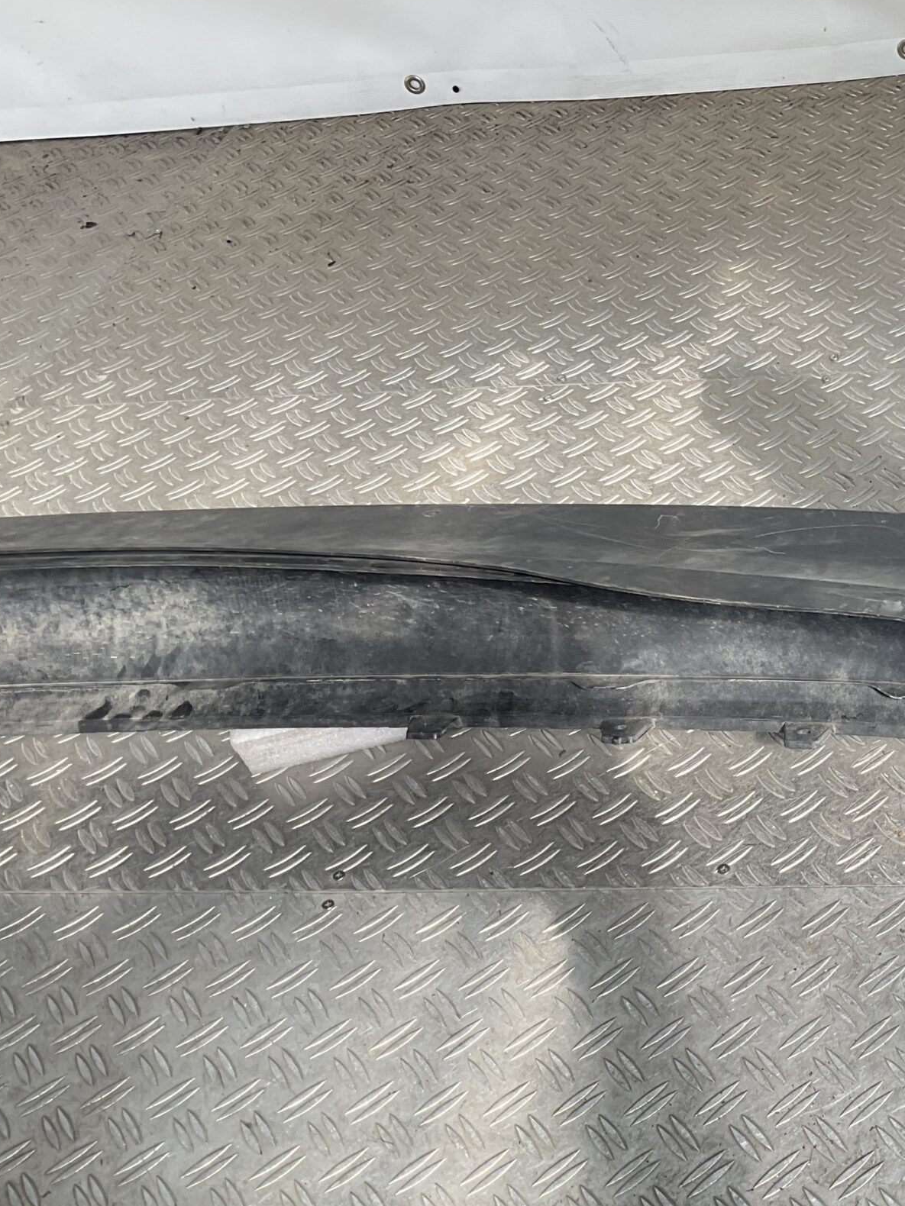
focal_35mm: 47
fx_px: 1638
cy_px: 661
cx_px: 966
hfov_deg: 28.4
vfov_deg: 40.4
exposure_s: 1/300
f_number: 1.8
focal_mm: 3
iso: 16
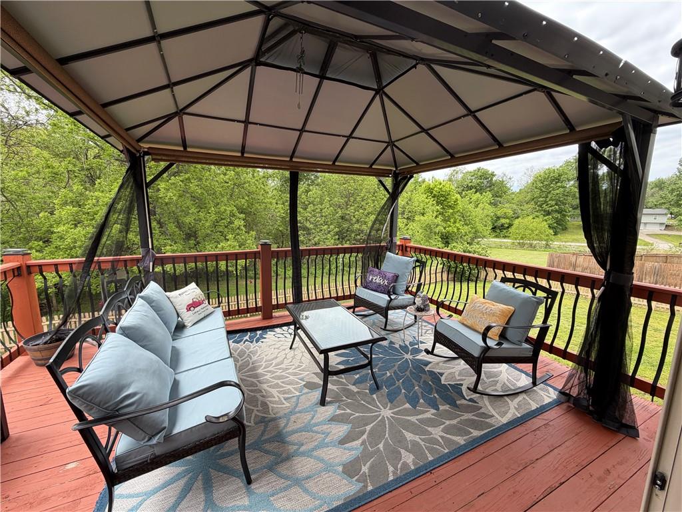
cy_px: 256
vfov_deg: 85.7
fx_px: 276
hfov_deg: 102.1
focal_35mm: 14
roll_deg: -0.1
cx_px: 341
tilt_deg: -8.7
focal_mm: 2.22
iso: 50
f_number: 2.2
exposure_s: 1/297
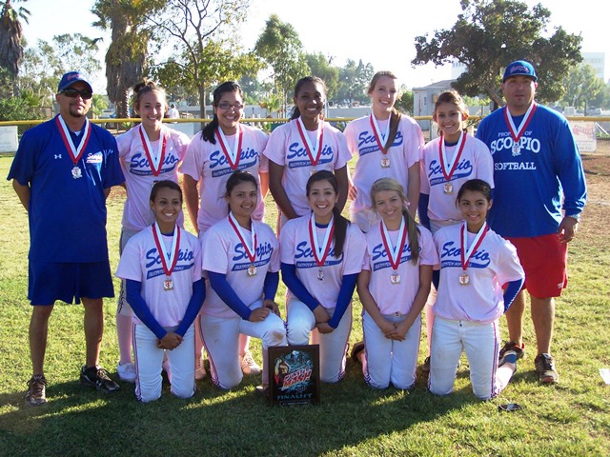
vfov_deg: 28.6
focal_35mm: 51
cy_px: 228
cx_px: 305
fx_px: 899
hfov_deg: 37.5
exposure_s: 1/500
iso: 80
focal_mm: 8.5
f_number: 3
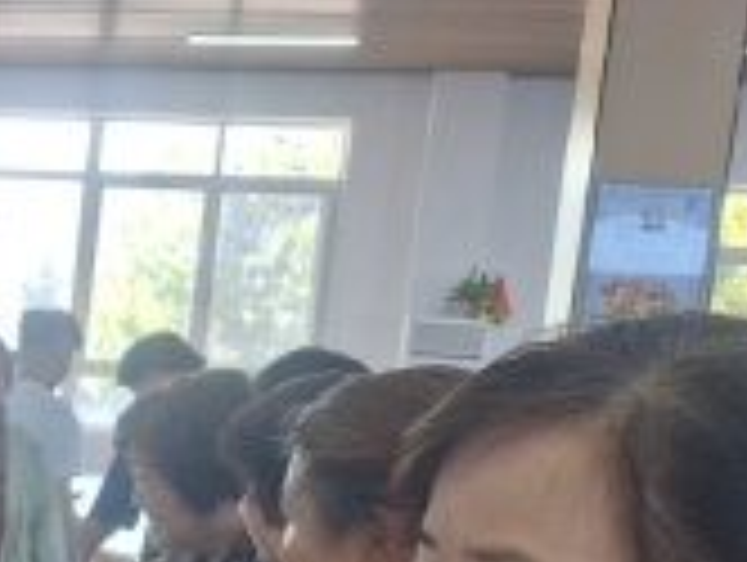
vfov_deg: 17.4
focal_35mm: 83
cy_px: 571
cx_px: -423
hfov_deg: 19.8
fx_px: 1794
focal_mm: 5.54
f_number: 1.8
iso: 64
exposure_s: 1/50
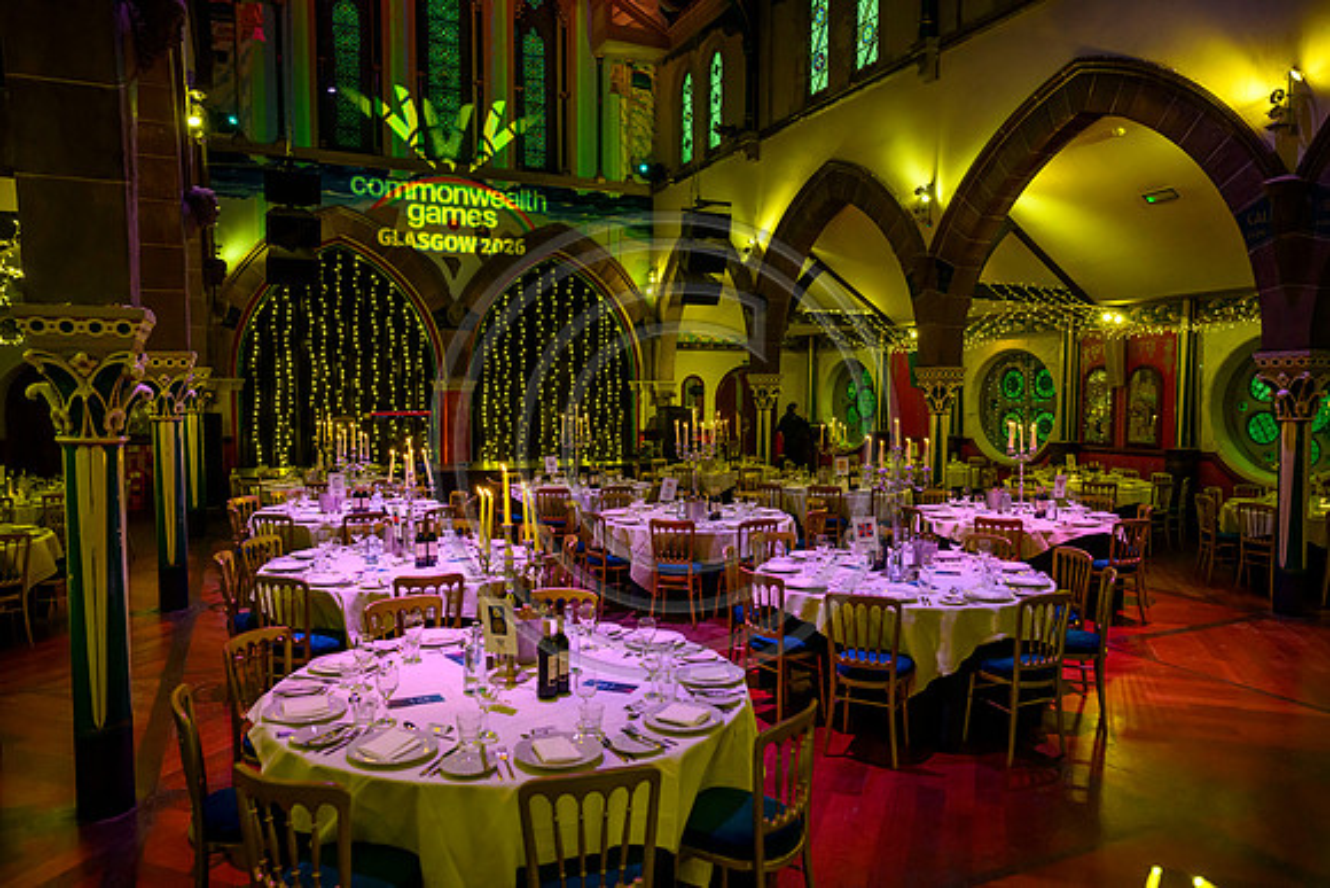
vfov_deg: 53.2
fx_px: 887
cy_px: 444
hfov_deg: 73.7
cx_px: 665
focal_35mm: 24
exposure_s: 1/320
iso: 3200
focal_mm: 24
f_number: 3.2
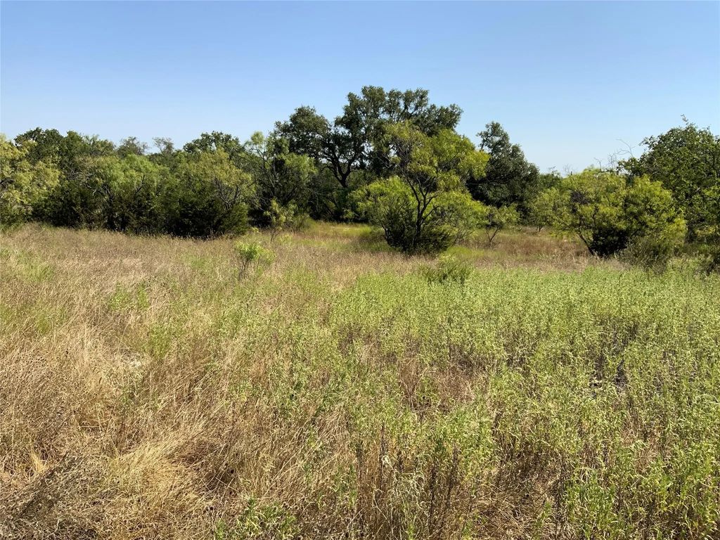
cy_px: 270
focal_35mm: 29
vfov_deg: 48.2
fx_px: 603
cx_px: 360
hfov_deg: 61.7
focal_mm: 3
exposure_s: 1/1912
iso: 16
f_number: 1.8
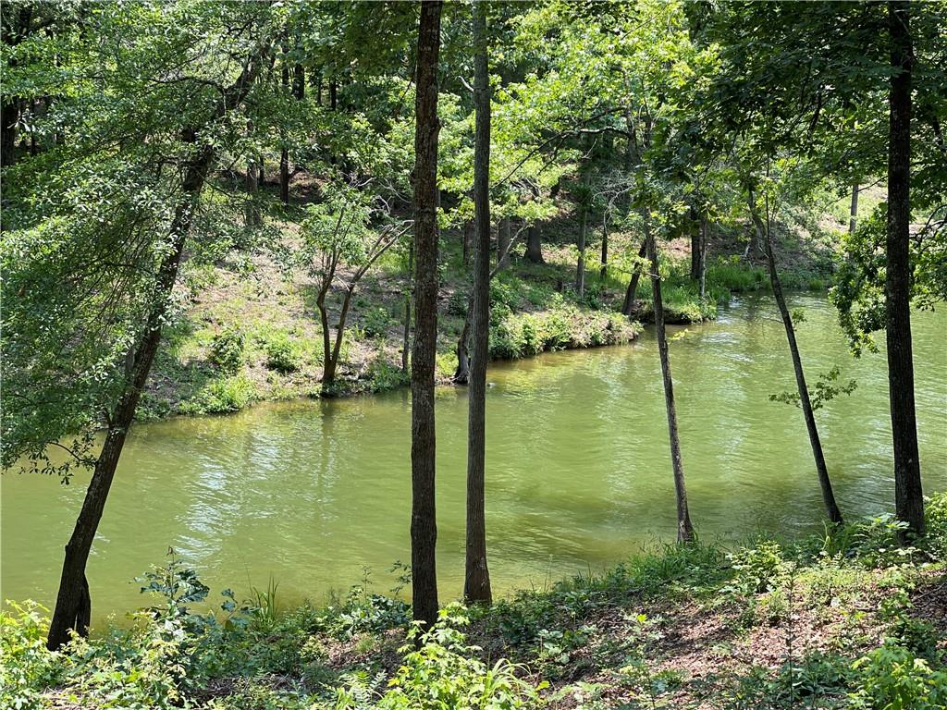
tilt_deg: -9.1
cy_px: 355
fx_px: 1751
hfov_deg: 30.3
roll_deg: -1.5
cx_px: 474
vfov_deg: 22.9
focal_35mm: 64
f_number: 2.2
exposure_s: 1/201
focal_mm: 7.5
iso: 20
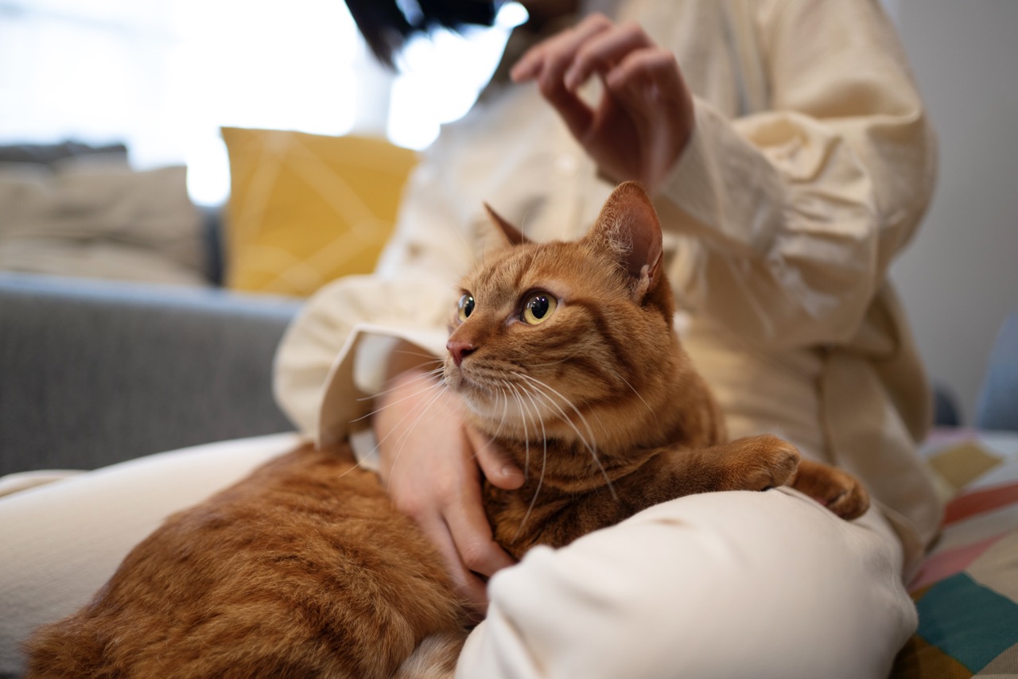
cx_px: 509
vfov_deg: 37.9
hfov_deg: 54.4
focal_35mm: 35
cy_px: 340
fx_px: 990
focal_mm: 35
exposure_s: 1/200
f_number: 1.8
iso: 800
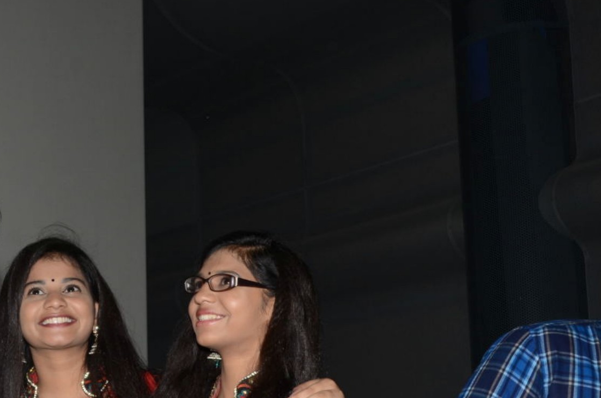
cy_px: 284
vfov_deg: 17.1
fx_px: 1316
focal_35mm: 79
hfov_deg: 24.8
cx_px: 33
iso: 320
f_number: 8
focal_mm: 26
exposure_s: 1/250
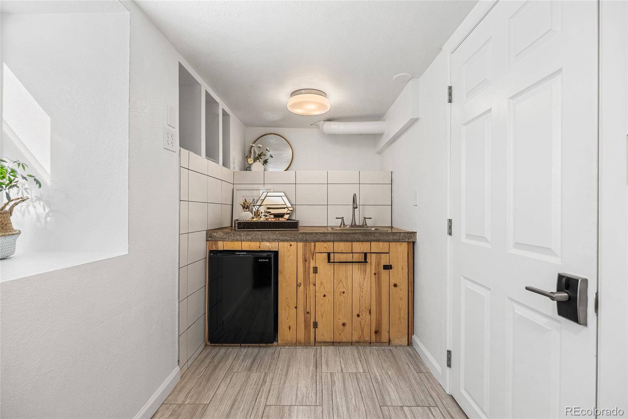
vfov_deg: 73.8
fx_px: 279
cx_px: 314
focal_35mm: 16
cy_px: 210
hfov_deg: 96.7
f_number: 8
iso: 200
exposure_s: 1/3
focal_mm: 16
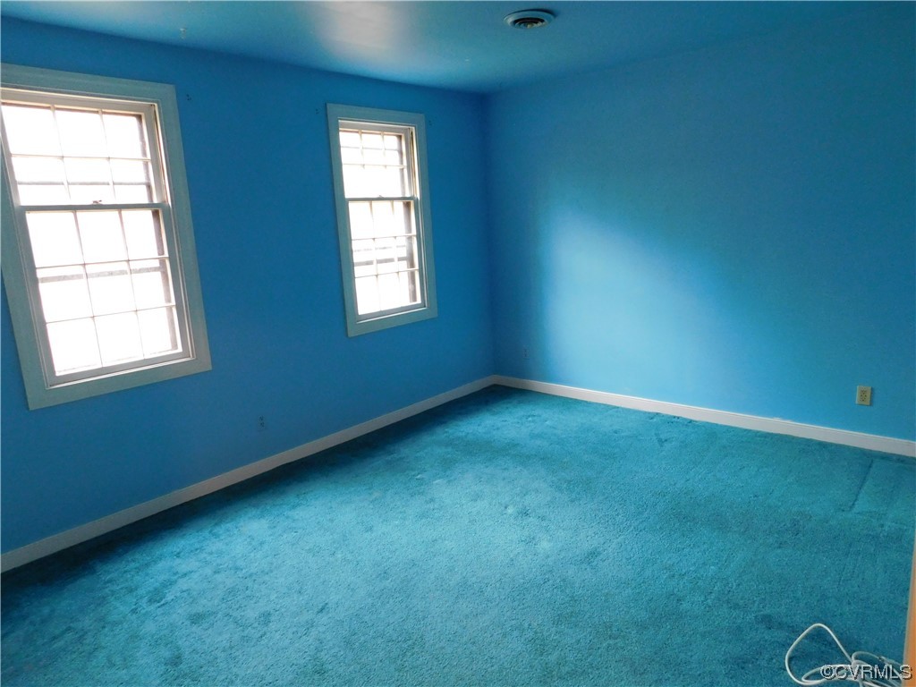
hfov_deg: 73.9
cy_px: 344
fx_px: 609
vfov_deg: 58.9
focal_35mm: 23
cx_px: 458
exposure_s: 1/15
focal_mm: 4
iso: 400
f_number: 3
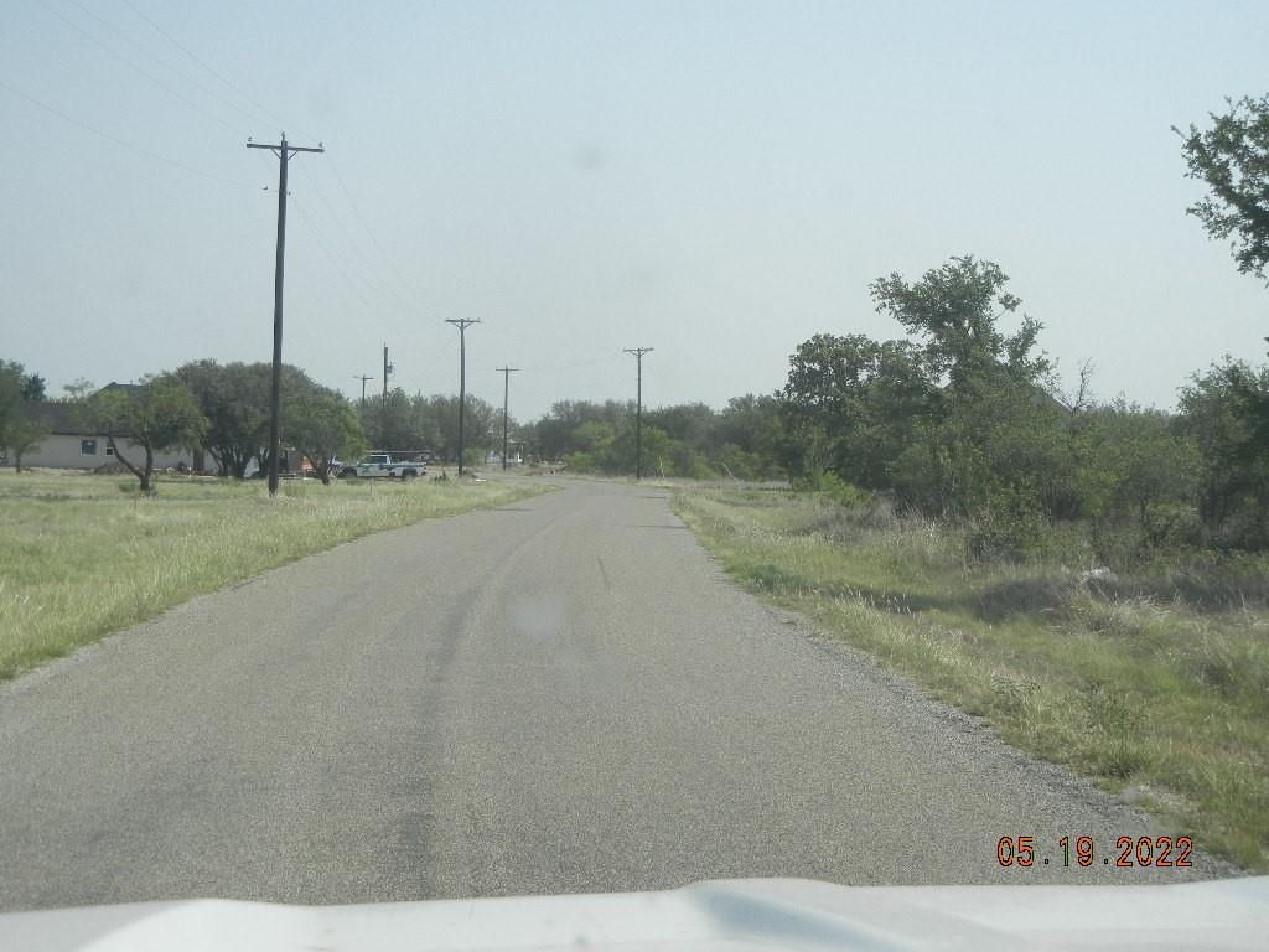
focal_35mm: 68
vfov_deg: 21.6
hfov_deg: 28.6
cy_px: 476
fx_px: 2493
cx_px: 634
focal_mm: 12.2
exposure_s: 1/844
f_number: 4.1
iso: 160
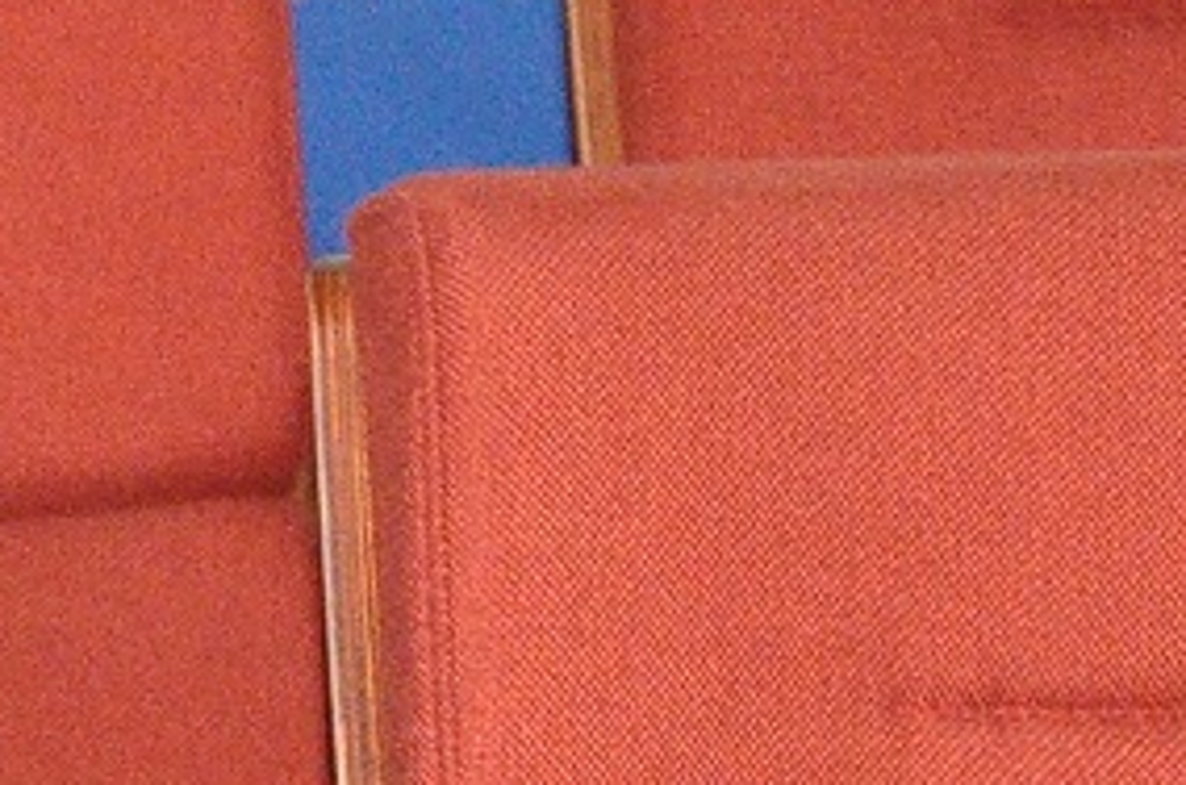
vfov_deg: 2.0
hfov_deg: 3.0
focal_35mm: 689
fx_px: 22648
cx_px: -1203
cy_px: -1420
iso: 2500
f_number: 7.1
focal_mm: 62
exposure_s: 1/125
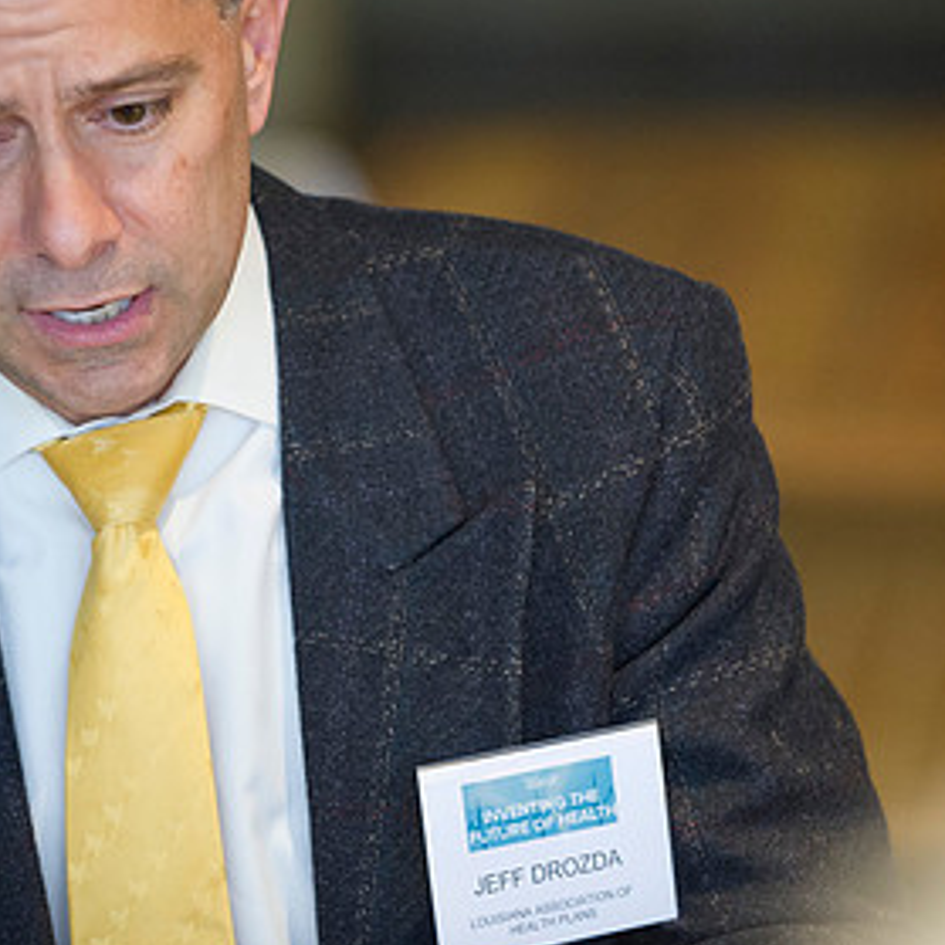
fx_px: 7629
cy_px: 345
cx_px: 271
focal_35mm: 247
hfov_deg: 7.1
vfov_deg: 7.1
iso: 2500
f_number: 2.8
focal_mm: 140
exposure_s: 1/80
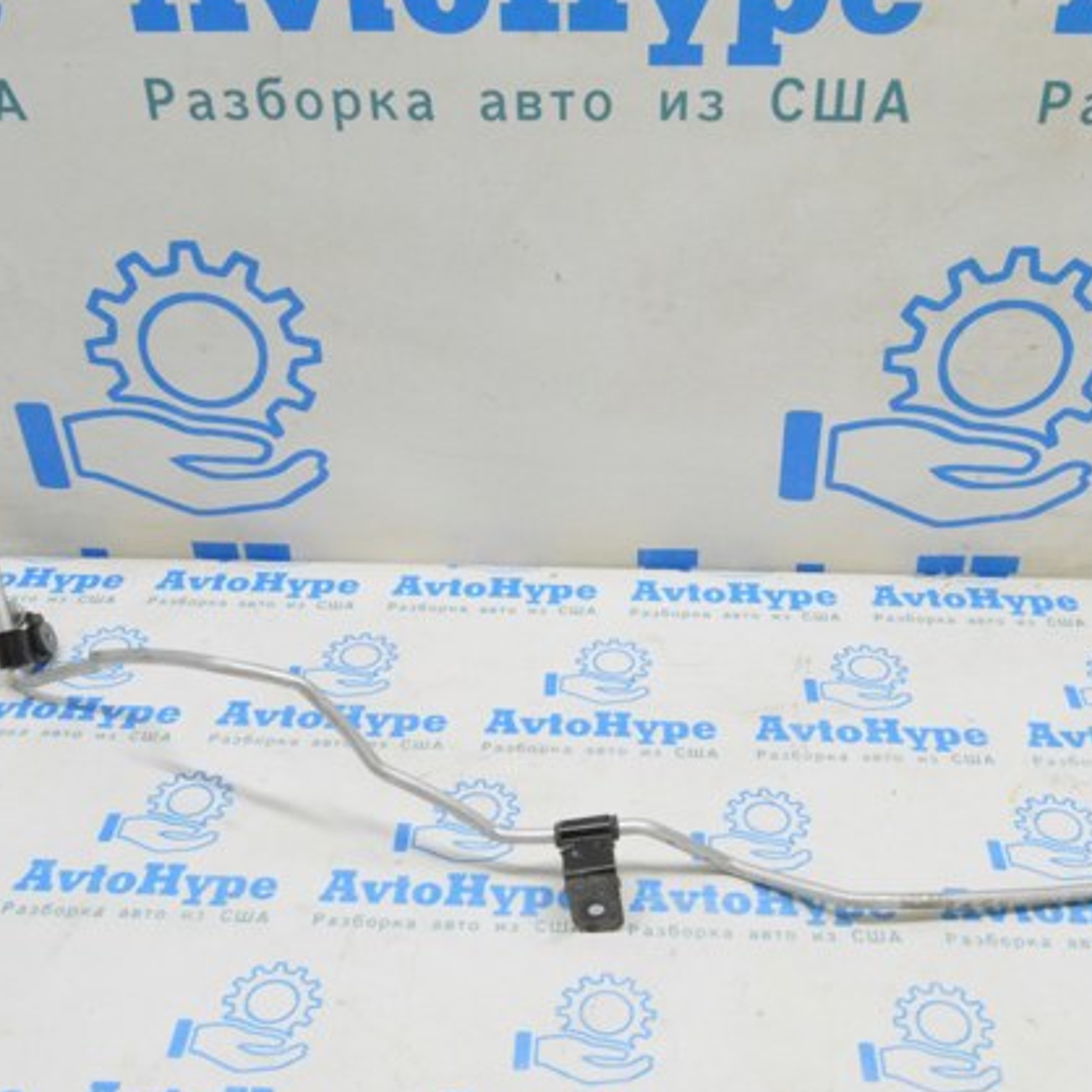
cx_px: 583
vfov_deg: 42.8
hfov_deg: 42.8
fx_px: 1392
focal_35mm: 39
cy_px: 550
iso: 6400
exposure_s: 1/20
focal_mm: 20
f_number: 20
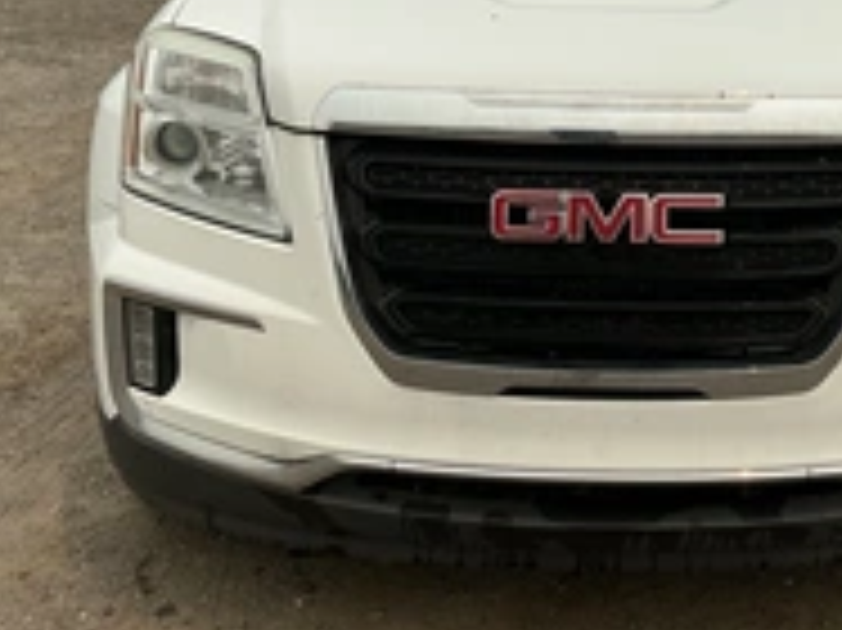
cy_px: 126
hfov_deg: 31.8
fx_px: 1459
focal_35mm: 60
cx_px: 603
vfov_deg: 24.0
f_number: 1.8
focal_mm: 3
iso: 25
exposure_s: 1/3125
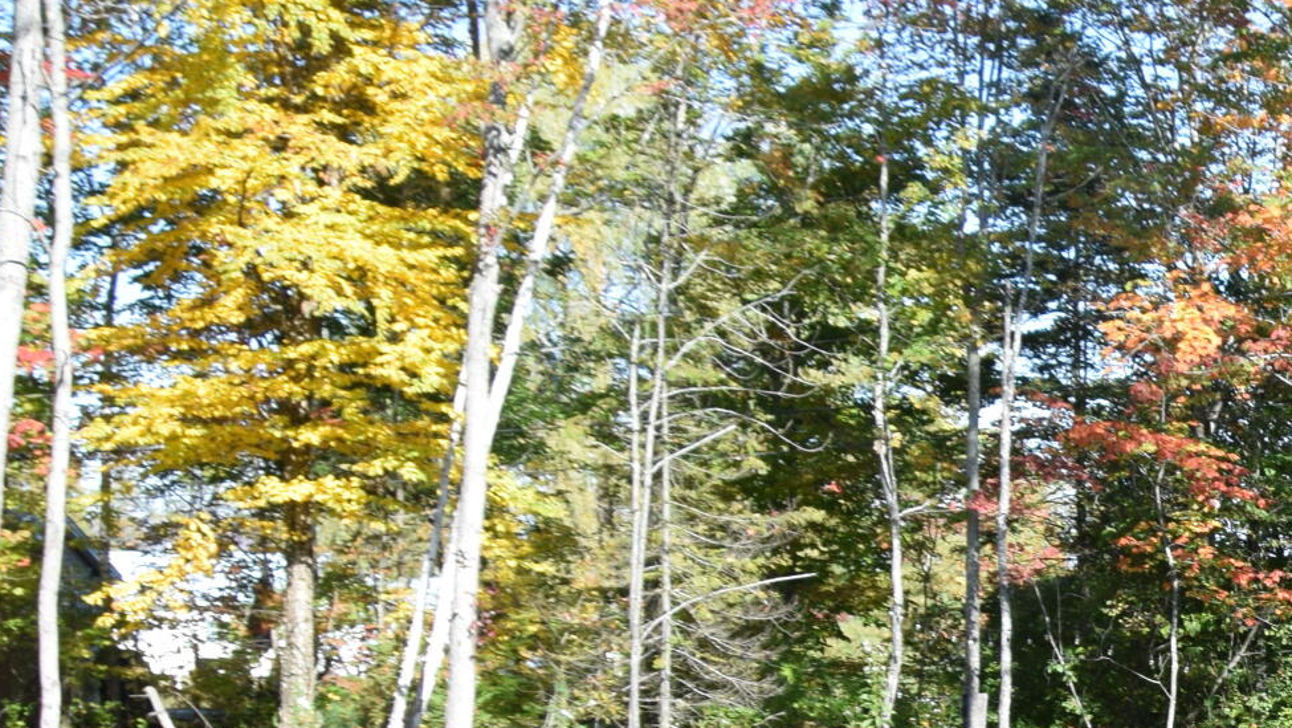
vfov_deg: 13.5
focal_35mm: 87
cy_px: 886
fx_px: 2981
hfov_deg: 21.3
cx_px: 1831
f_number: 8
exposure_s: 1/250
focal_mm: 18
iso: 280
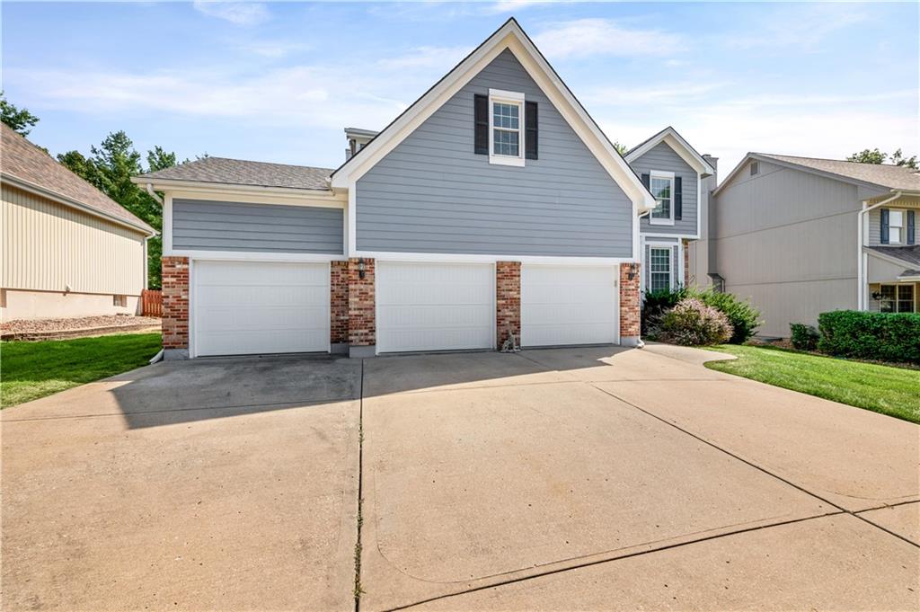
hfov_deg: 104.3
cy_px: 306
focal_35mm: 14
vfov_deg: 81.1
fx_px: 357
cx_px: 460
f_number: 11
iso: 400
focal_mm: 14
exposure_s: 1/500
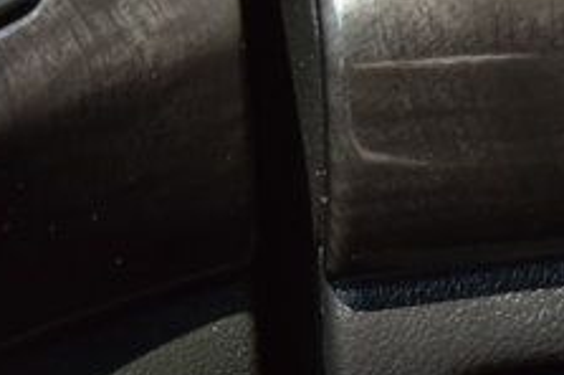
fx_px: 5934
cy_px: -274
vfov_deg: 3.6
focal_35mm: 379
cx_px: 493
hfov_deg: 5.4
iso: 400
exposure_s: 1/125
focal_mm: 55
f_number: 9
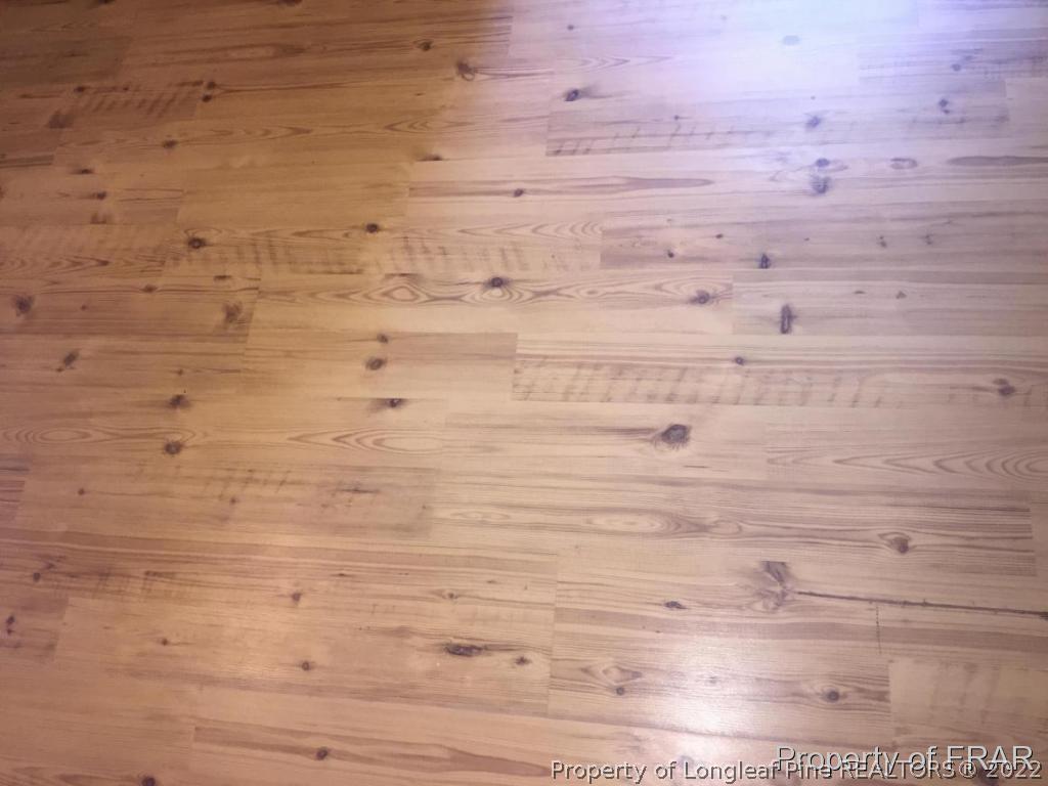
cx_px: 524
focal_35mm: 29
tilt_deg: -66.0
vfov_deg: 48.2
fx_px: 878
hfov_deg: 61.7
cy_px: 393
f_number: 2.2
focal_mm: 4.15
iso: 100
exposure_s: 1/30
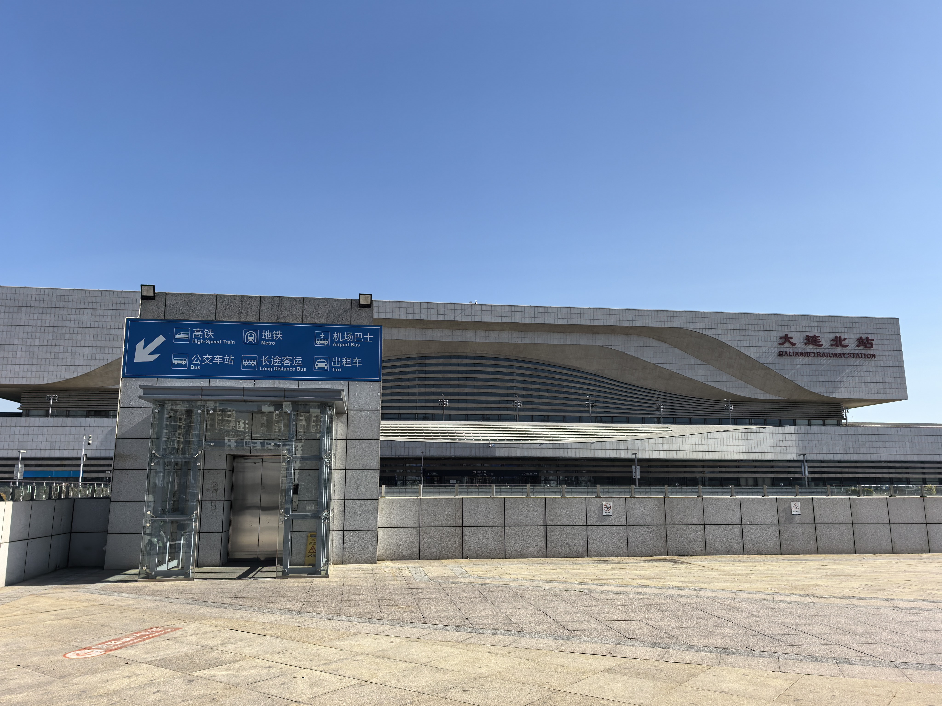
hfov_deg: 65.3
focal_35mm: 27
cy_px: 353
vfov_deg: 51.4
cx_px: 471
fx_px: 735
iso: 160
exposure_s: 1/8475
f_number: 2
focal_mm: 8.5
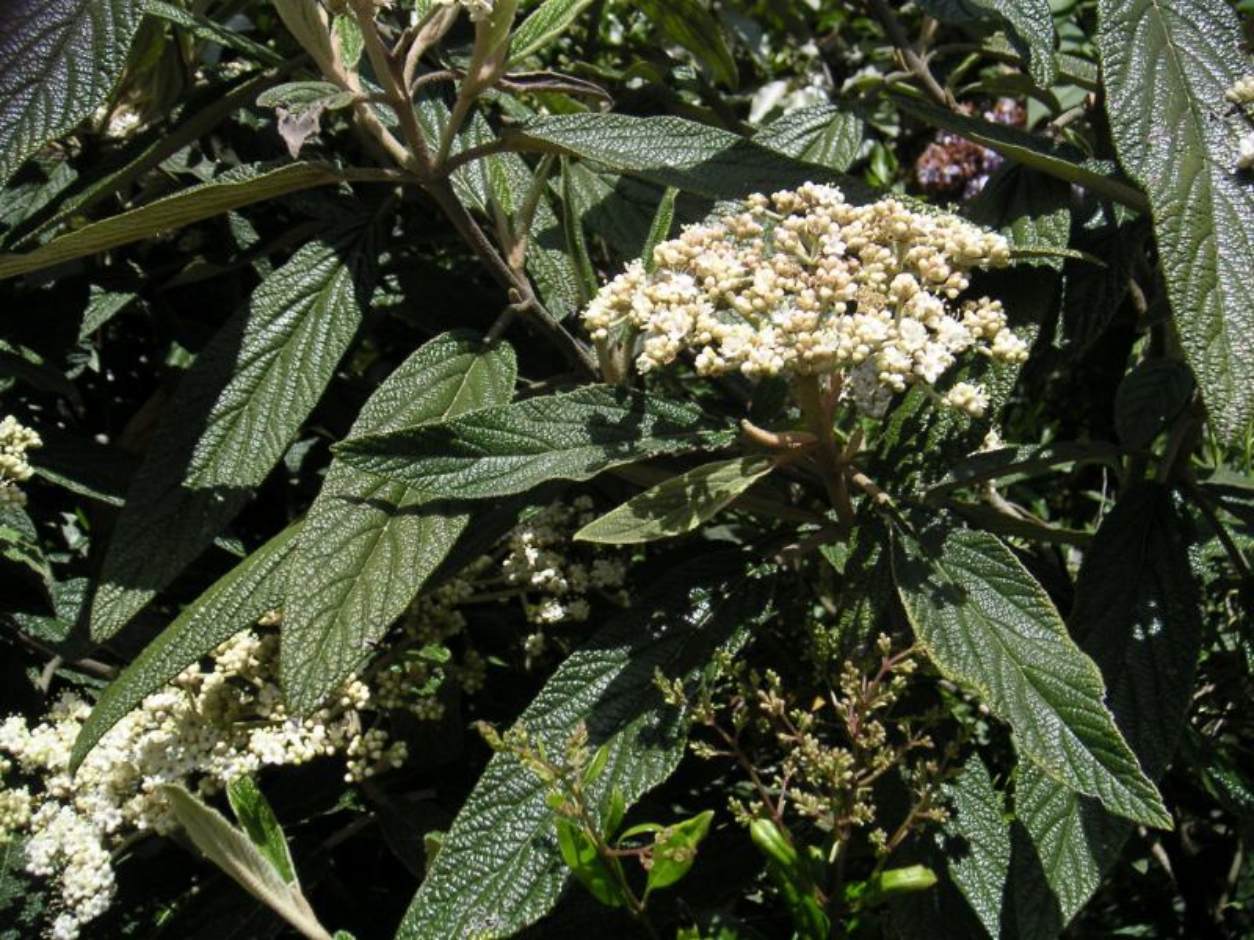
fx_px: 1703
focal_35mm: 47
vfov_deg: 30.9
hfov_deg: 40.4
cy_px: 470
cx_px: 627
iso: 50
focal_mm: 7.3
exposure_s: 1/180
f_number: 6.7
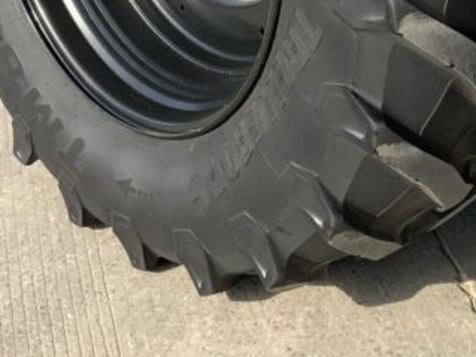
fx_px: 1278
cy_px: -103
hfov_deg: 20.7
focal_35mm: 93
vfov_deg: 15.2
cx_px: 413
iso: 16
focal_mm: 3
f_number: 1.8
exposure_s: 1/728
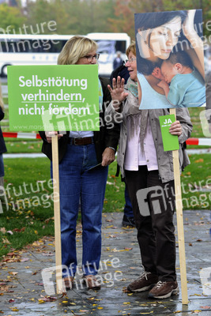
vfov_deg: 19.4
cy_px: 158
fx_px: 922
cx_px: 106
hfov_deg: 13.1
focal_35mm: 105
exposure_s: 1/640
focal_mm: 105
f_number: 5
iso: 640
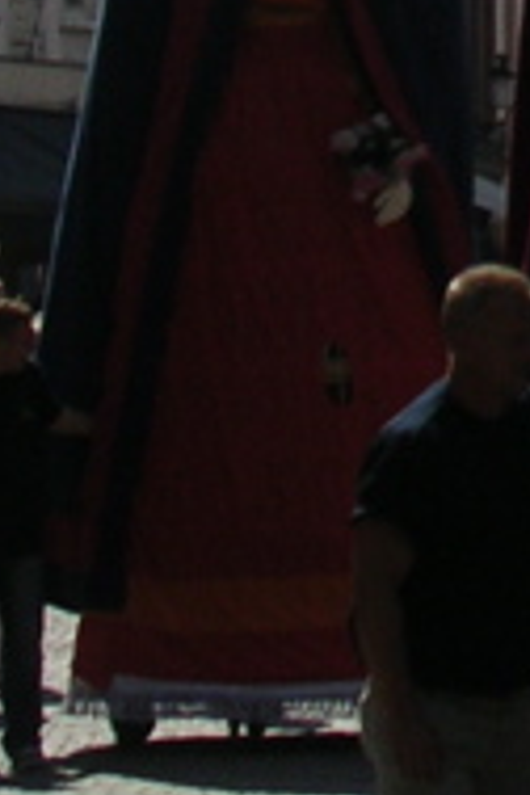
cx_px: 1245
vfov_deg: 6.1
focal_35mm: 333
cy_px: -501
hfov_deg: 4.1
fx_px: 7353
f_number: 3.7
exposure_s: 1/1157
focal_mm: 10.9
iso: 50
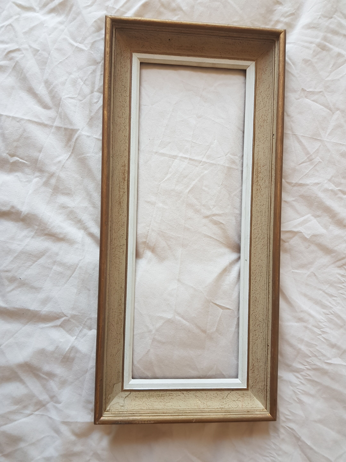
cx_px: 173
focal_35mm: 26
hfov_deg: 53.1
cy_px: 231
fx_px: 347
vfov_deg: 67.3
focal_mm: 4.2
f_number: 1.7
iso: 64
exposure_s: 1/50
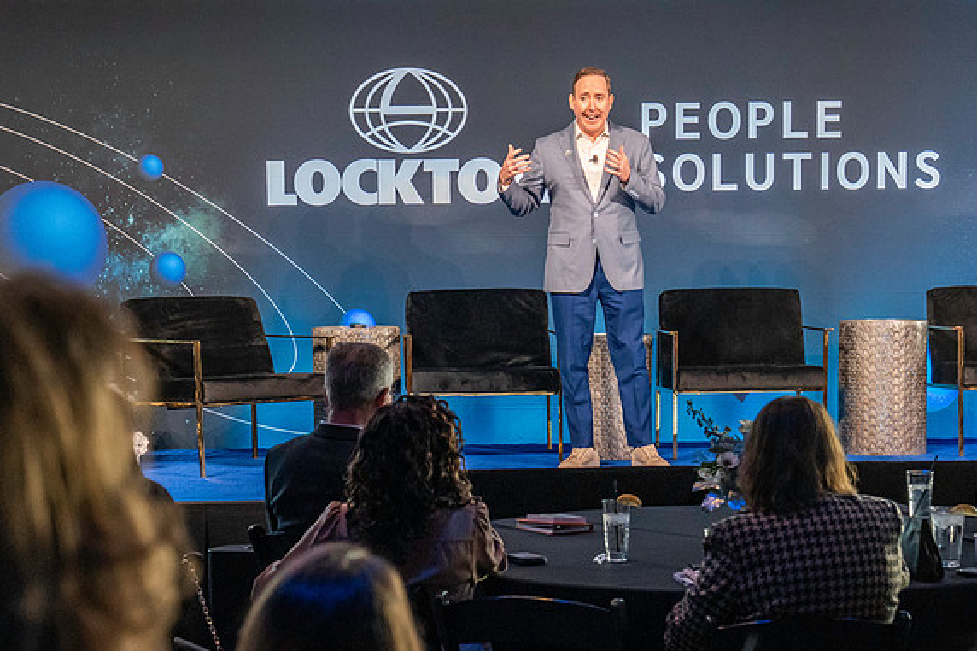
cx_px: 490
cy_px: 474
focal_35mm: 79
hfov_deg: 25.7
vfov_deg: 17.2
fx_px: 2143
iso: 6400
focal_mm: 49
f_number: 4.5
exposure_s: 1/200
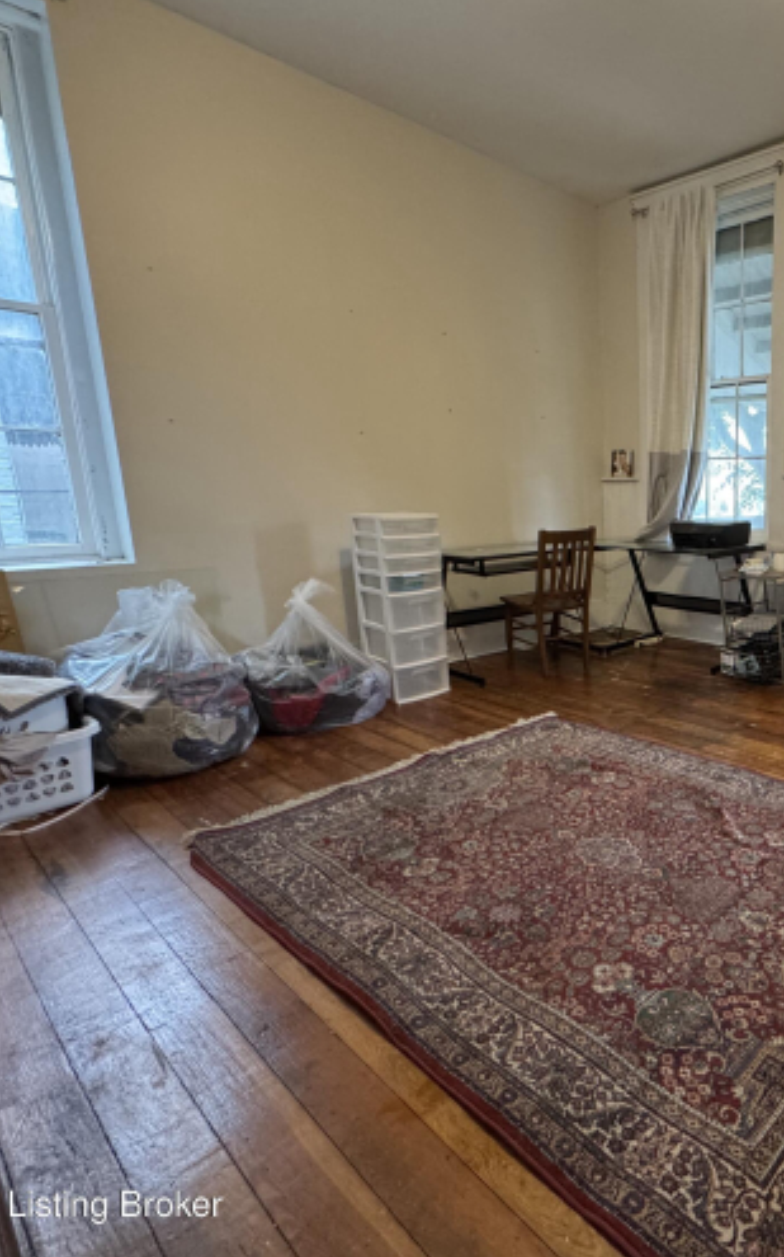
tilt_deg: -11.7
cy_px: 627
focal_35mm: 20
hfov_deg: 51.2
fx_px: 684
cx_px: 735
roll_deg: -0.6
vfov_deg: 85.1
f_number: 2.2
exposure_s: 1/60
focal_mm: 2.22
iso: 640
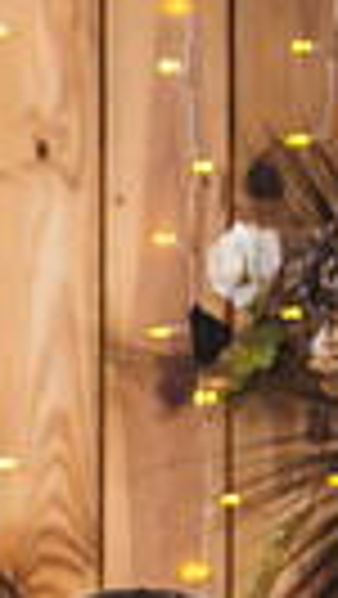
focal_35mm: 569
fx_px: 9049
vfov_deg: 3.8
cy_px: 796
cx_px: -877
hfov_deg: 2.1
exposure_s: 1/200
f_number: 2.8
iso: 1250
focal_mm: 116
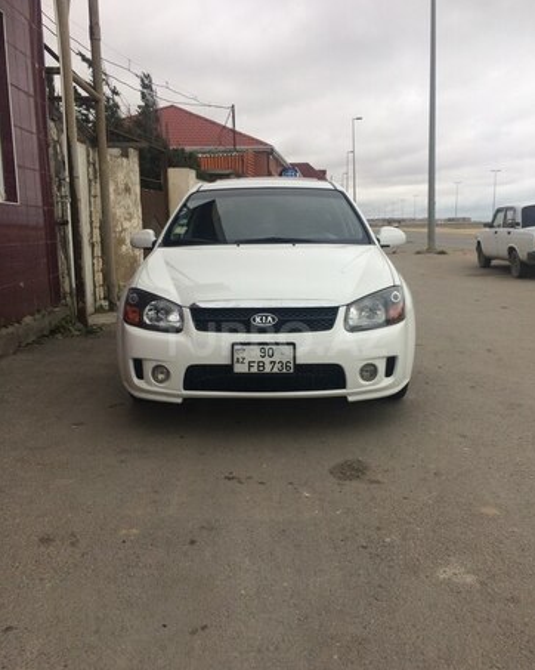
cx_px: 273
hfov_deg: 47.1
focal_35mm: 31
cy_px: 339
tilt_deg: -10.4
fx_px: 614
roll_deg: +1.7
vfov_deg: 57.2
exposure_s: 1/181
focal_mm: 4.15
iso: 32
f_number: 2.2
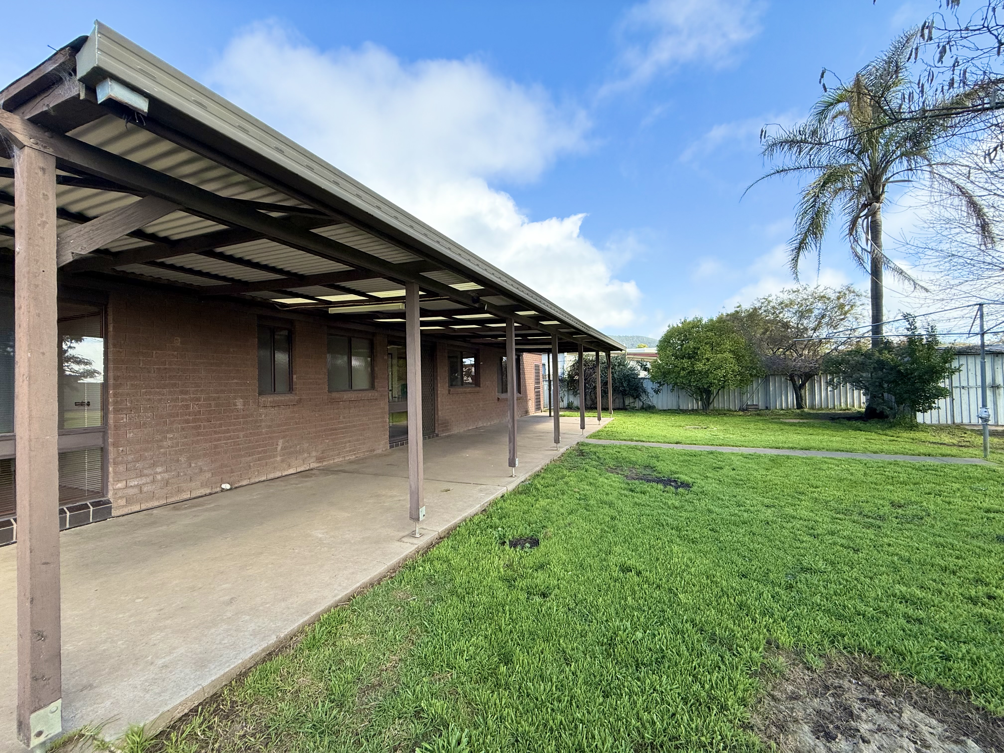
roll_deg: +1.1
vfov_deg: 85.7
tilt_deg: +1.7
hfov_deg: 102.1
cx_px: 502
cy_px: 376
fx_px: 406
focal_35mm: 14
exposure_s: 1/809
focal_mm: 2.22
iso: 50
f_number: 2.2
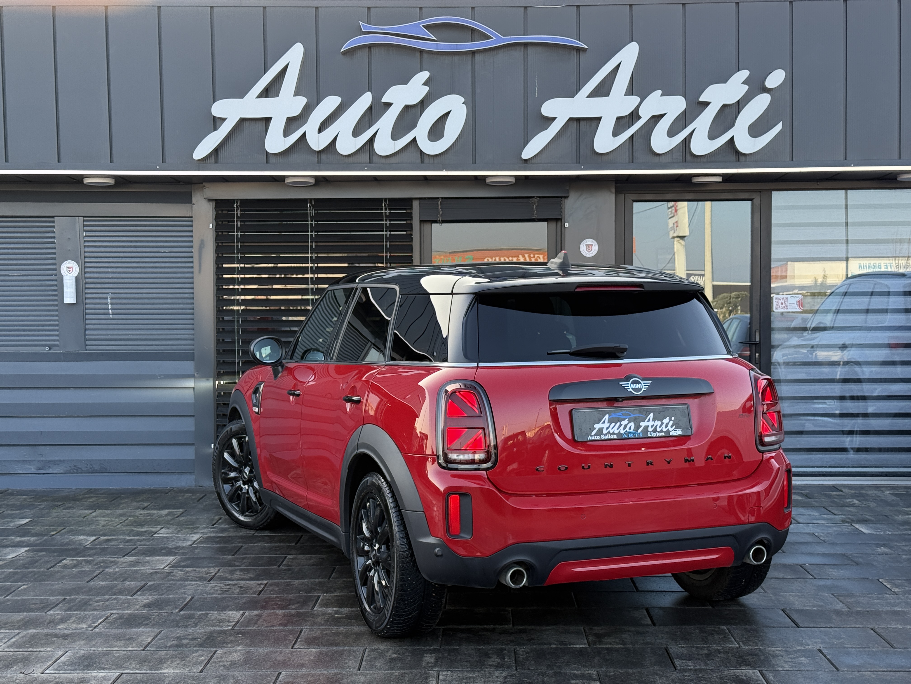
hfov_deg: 39.7
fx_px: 1263
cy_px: 342
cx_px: 456
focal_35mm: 48
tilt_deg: -1.3
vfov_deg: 30.3
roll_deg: +0.0
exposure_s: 1/481
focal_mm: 6.76
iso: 100
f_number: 1.78
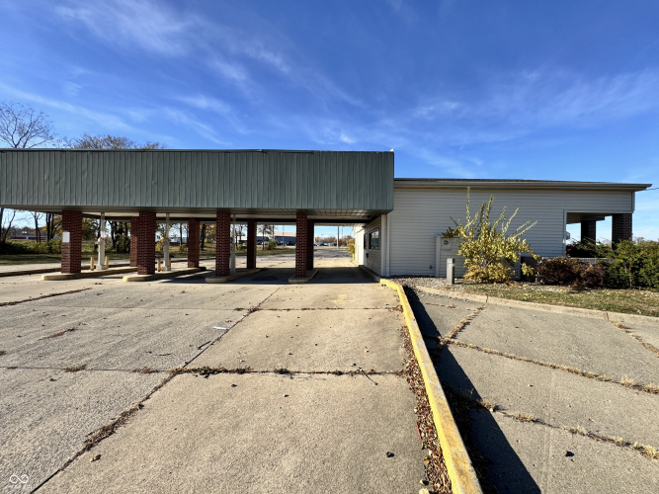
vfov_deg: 85.7
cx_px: 330
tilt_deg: +0.6
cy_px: 247
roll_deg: -1.1
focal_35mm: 14
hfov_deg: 102.1
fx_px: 266
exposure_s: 1/1370
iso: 50
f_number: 2.2
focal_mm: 2.22
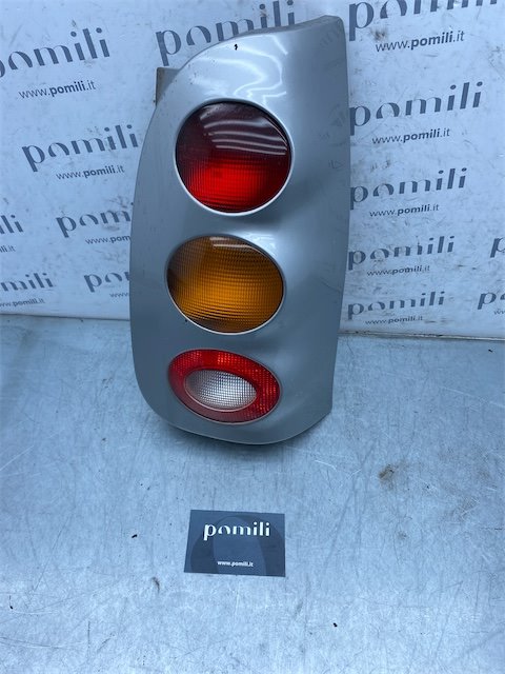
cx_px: 252
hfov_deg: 53.1
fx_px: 506
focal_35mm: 26
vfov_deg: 67.3
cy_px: 337
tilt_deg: -48.3
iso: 32
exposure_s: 1/927
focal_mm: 4.25
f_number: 1.8
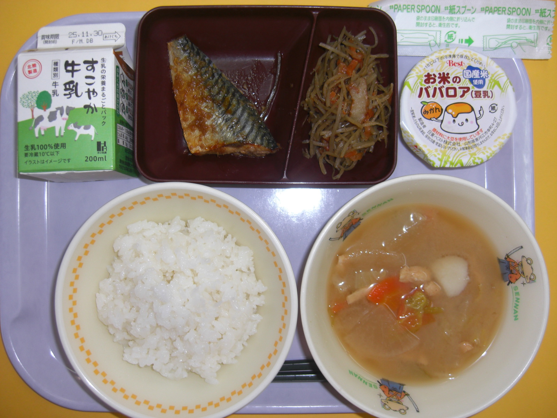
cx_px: 278
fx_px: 611
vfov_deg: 37.7
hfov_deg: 49.0
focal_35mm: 38
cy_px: 209
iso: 80
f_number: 2.8
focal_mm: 7.9
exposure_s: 1/60
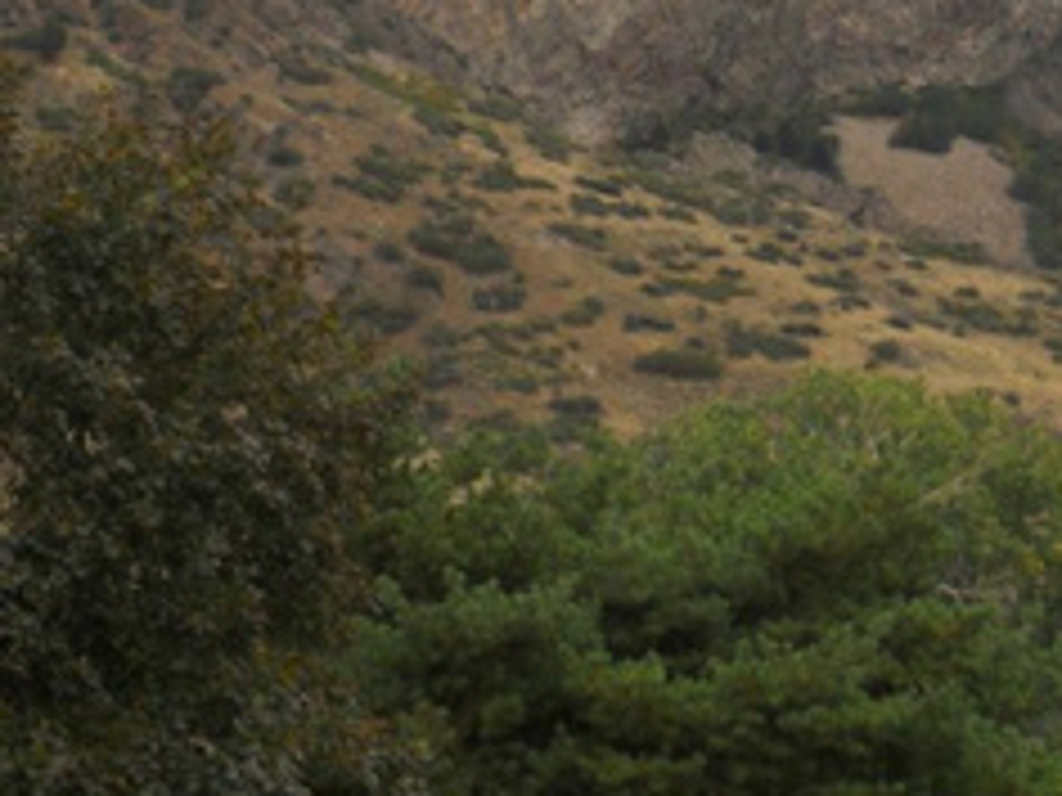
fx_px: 5246
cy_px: -9
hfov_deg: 11.6
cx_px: 432
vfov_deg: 8.6
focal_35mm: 171
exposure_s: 1/250
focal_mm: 11.2
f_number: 4
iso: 80
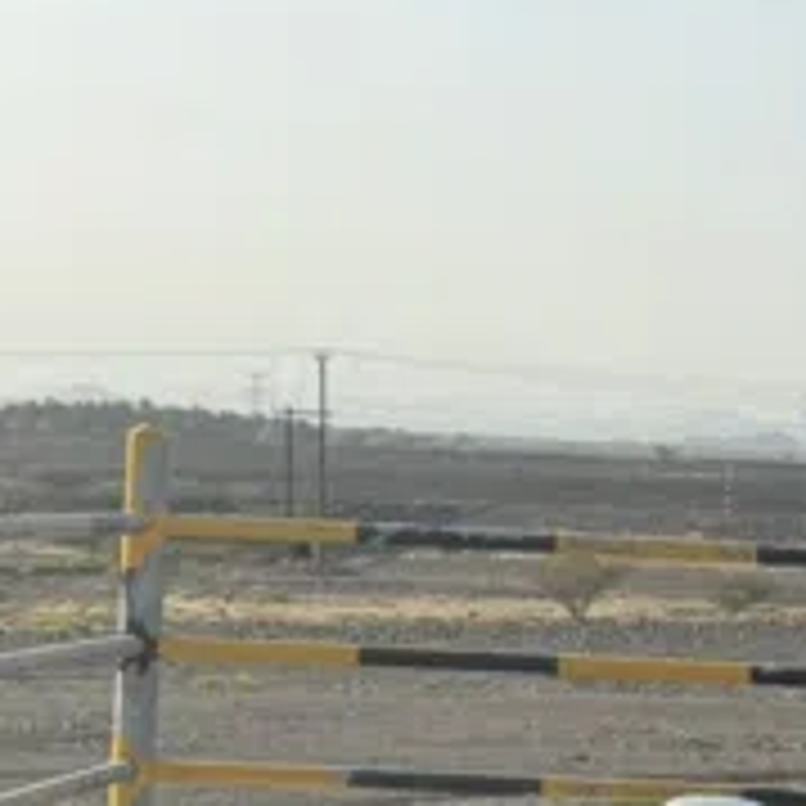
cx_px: 1369
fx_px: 2002
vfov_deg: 22.4
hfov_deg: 18.7
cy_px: 662
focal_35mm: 76
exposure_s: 1/2000
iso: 100
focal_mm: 6.76
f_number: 1.78
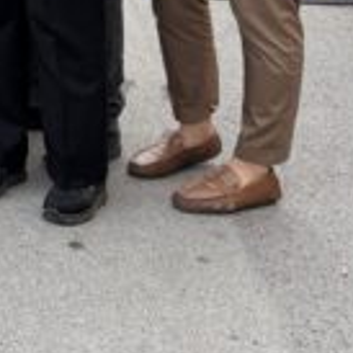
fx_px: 1246
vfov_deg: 14.3
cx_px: -234
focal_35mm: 108
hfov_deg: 14.6
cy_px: -272
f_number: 1.78
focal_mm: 6.76
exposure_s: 1/100
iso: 100
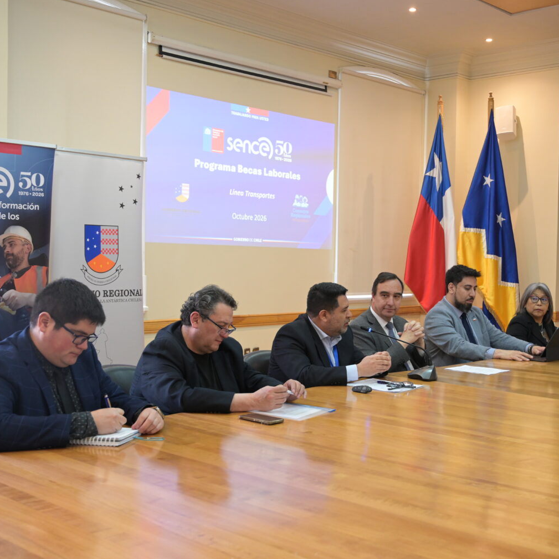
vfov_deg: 37.8
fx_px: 816
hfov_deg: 37.7
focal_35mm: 45
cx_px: 340
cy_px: 277
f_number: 5
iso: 2000
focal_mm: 34.5
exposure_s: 1/60
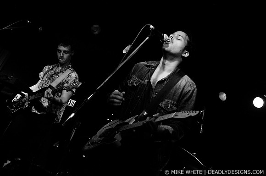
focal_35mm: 52
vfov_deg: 25.6
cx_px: 133
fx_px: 387
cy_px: 88
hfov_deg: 37.9
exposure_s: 1/80
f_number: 2.8
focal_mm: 35
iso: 2000
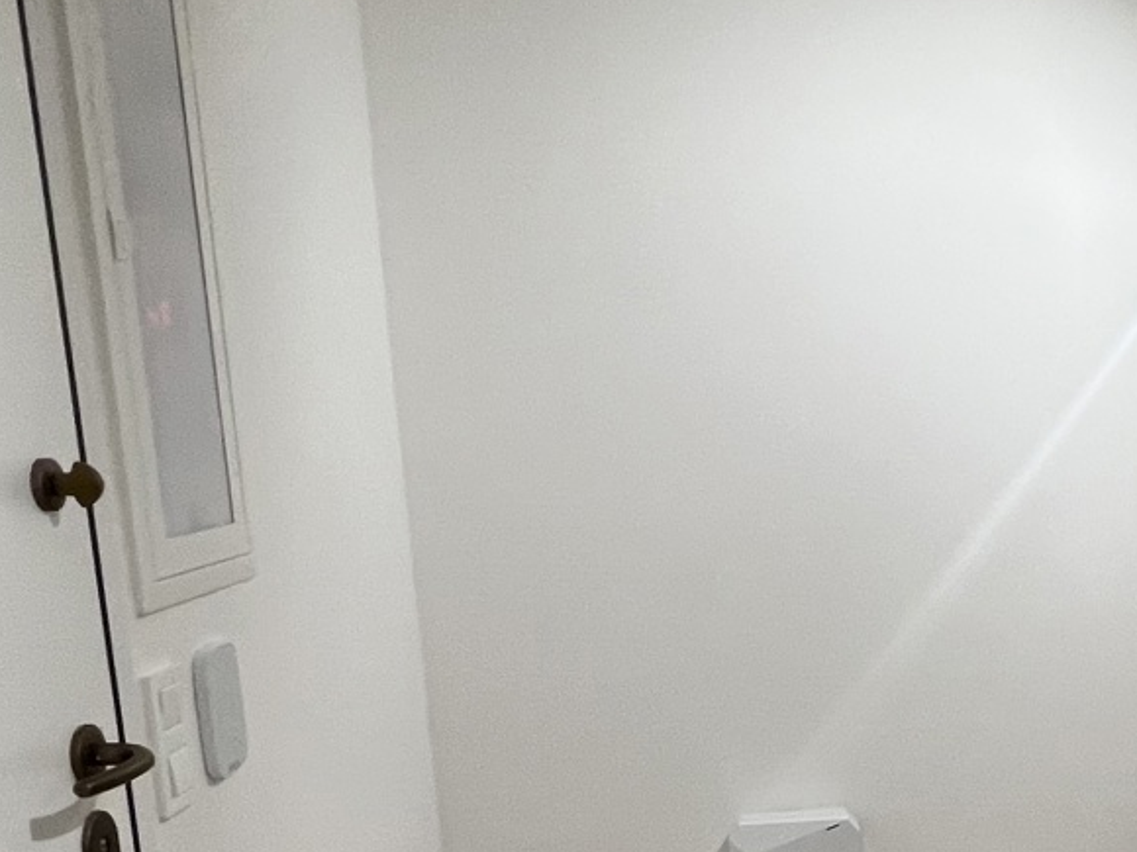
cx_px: 1149
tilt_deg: -9.7
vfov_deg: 32.7
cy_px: 680
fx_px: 1412
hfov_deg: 38.6
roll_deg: -0.1
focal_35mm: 43
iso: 200
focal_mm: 1.57
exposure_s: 1/100
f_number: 1.8
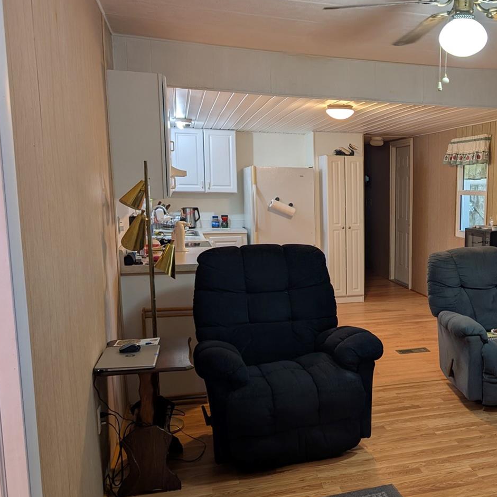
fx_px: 585
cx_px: 413
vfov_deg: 45.9
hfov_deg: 43.4
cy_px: 287
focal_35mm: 36
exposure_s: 1/120
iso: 104
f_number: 1.68
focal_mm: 6.9
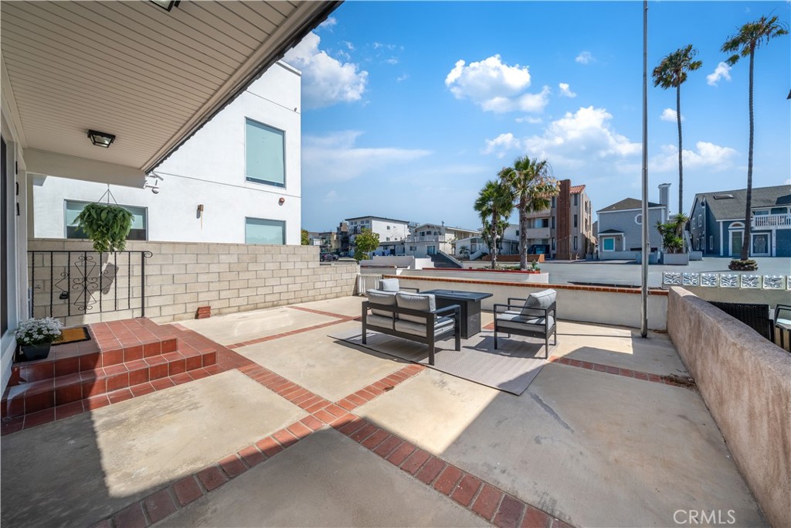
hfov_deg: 112.6
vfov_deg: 90.0
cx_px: 396
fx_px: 264
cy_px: 264
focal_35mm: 12
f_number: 7.1
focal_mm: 12
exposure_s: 1/8000
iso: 320
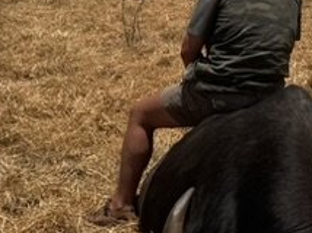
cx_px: 426
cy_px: 6
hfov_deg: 16.1
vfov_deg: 12.7
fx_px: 1035
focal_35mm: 115
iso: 80
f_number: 1.78
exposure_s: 1/9009
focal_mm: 6.76
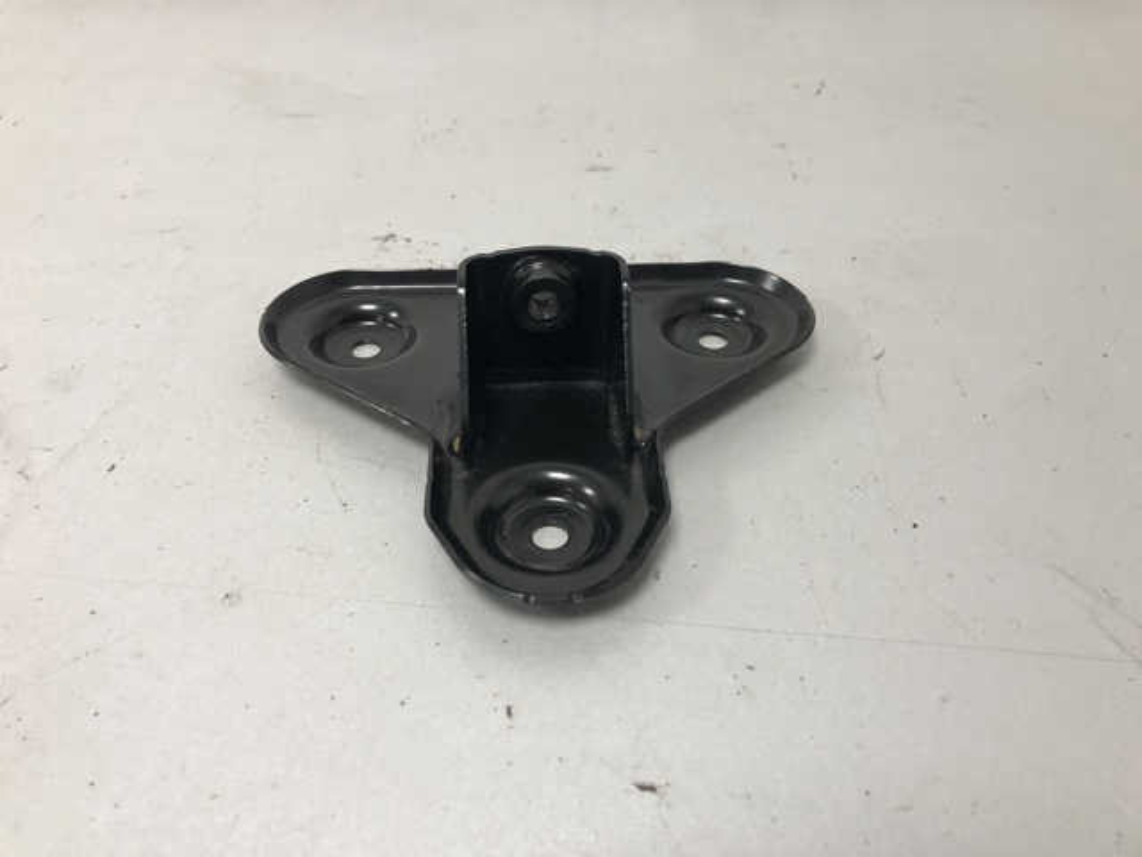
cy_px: 428
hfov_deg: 63.4
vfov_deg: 49.7
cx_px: 571
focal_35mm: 28
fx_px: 924
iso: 40
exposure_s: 1/33
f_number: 1.8
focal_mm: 4
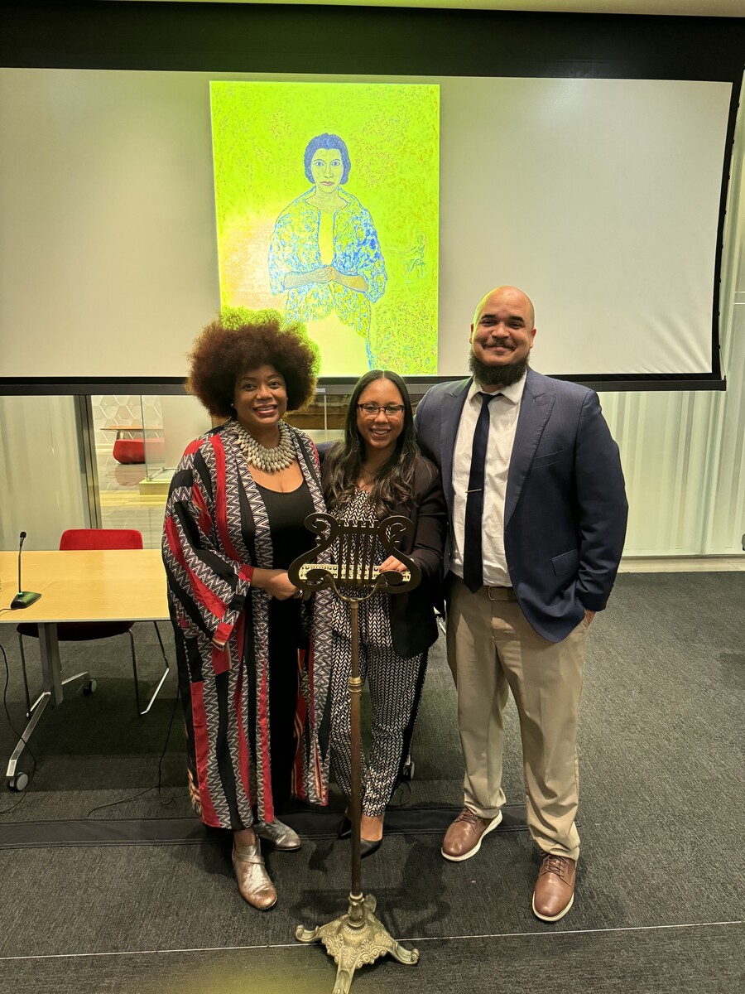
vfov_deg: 71.6
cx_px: 372
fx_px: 689
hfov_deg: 56.8
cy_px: 497
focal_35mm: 24
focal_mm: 6.86
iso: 800
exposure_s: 1/60
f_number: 1.78
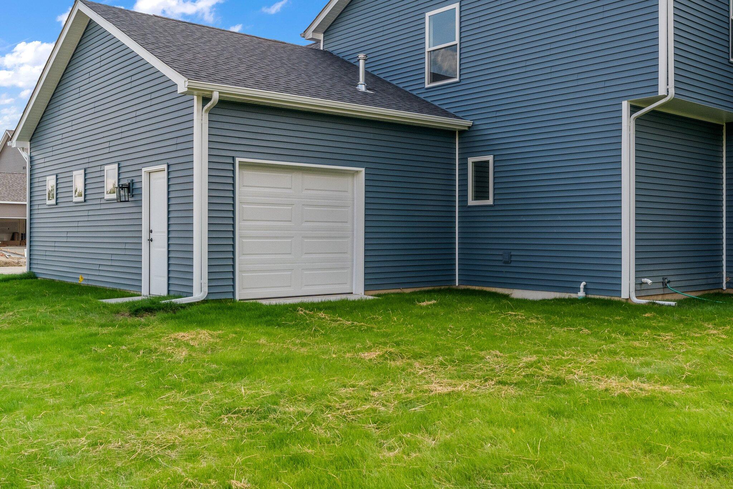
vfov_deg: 36.9
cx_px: 366
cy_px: 244
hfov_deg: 53.1
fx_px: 733
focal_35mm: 36
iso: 640
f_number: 10
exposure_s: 1/320
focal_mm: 24
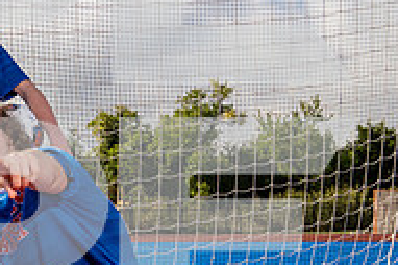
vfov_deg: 18.4
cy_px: 228
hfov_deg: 23.2
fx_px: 806
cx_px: -171
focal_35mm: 73
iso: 100
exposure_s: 1/250
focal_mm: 24
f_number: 5.6
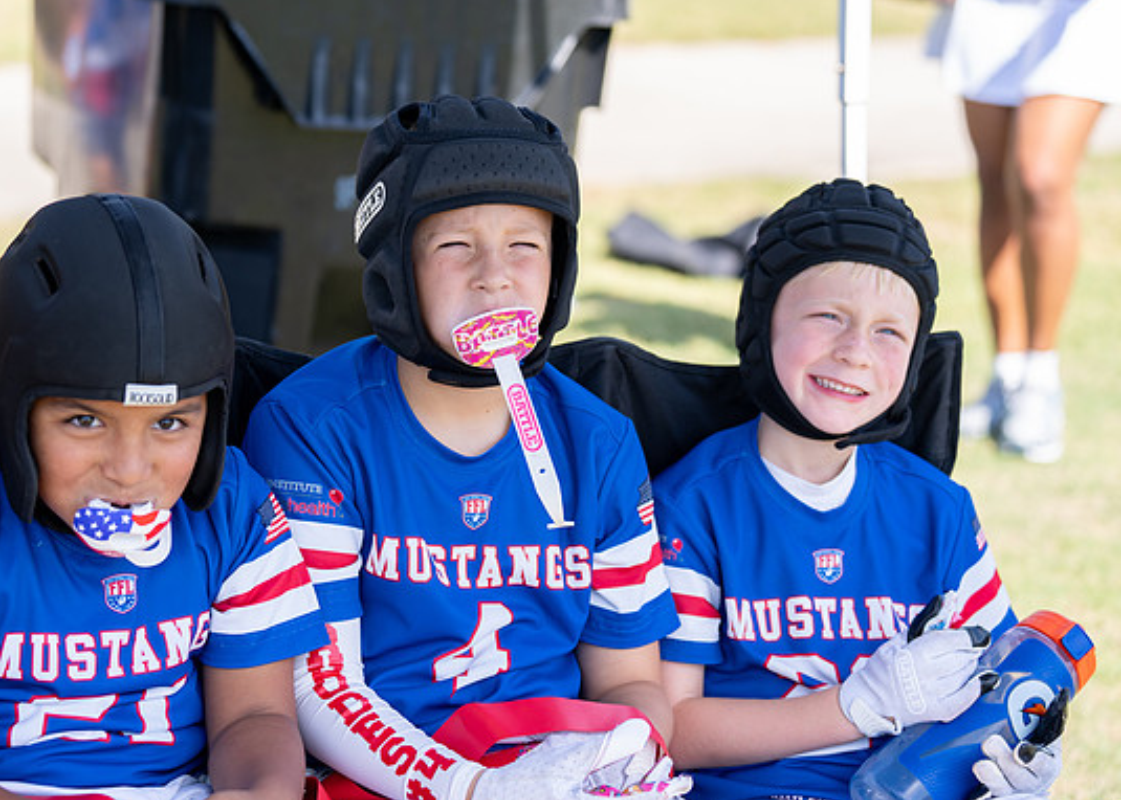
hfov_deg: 21.0
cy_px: 338
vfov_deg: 15.1
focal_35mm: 95
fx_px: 3024
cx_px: 435
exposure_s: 1/500
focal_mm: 70
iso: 100
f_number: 2.8
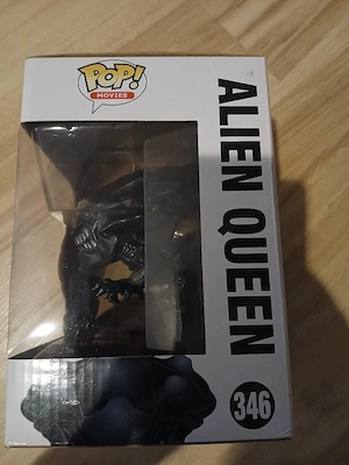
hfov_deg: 53.1
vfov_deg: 67.3
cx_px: 174
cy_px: 232
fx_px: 350
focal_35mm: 26
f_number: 1.8
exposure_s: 1/16.7
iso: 800
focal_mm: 3.98
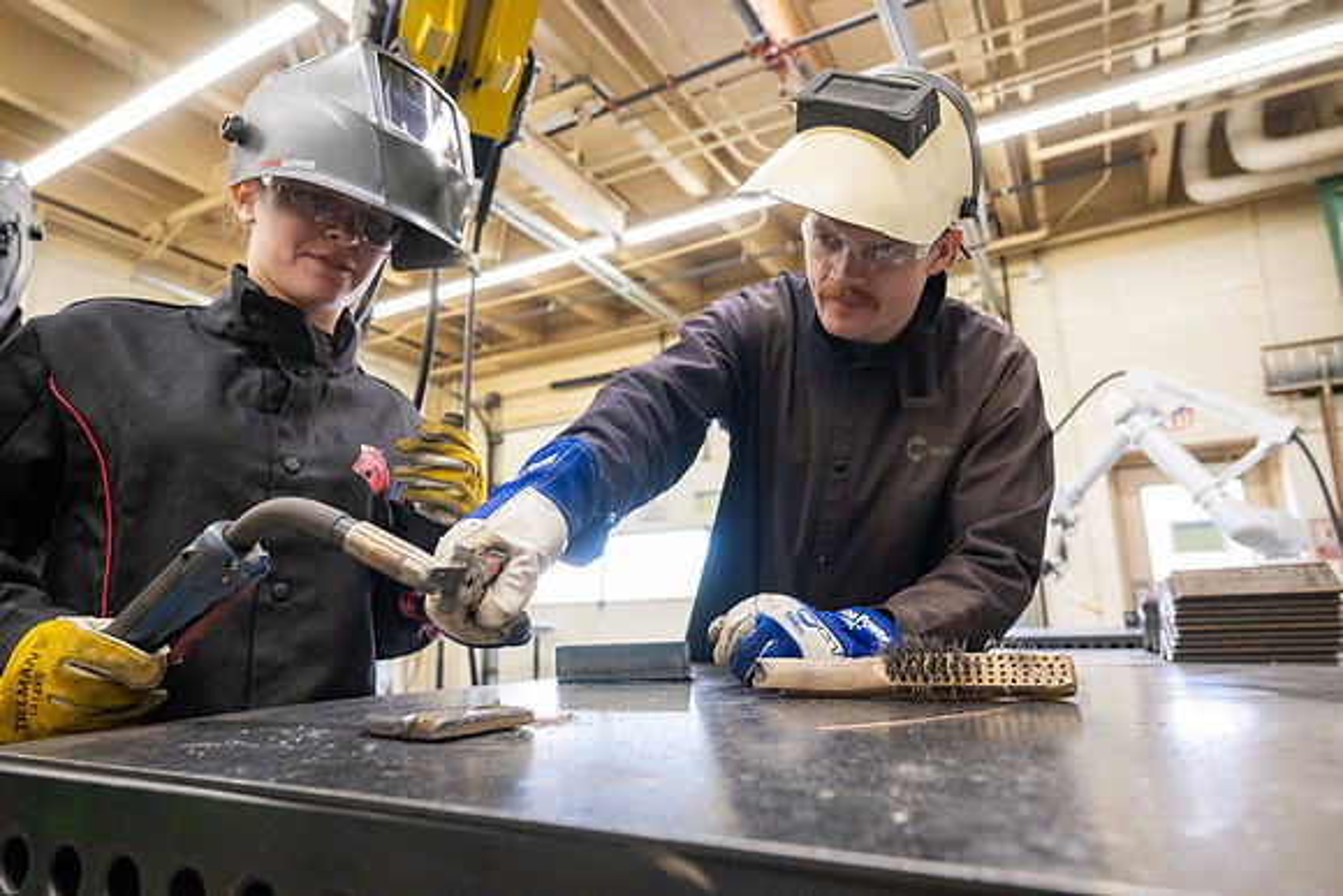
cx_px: 672
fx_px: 765
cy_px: 448
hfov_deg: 82.6
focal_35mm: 20
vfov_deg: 60.7
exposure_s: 1/200
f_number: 4
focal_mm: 20.5
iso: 1600
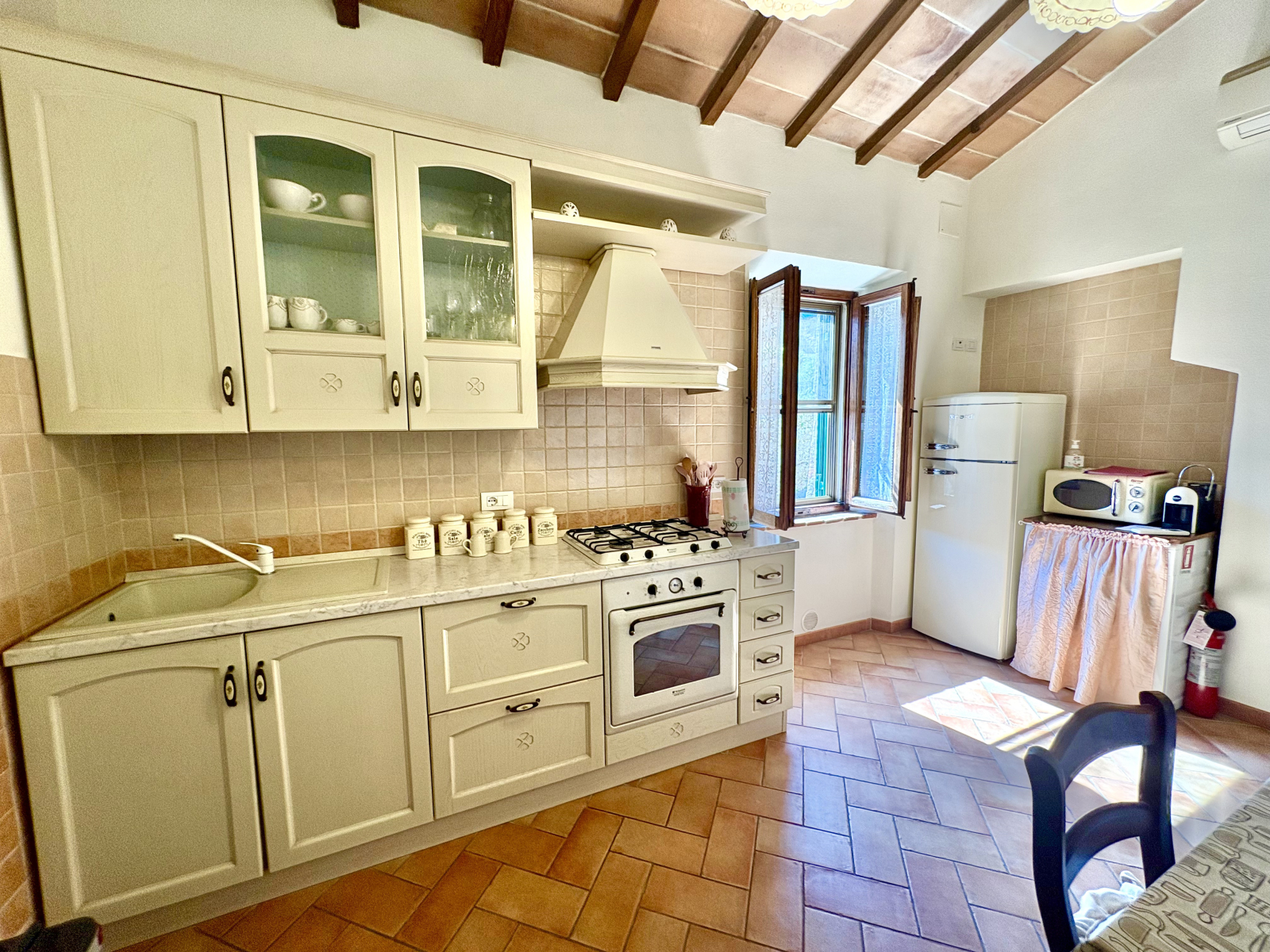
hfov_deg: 102.1
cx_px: 635
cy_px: 476
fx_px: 514
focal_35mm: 14
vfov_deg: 85.7
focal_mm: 2.22
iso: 125
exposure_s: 1/100
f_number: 2.2
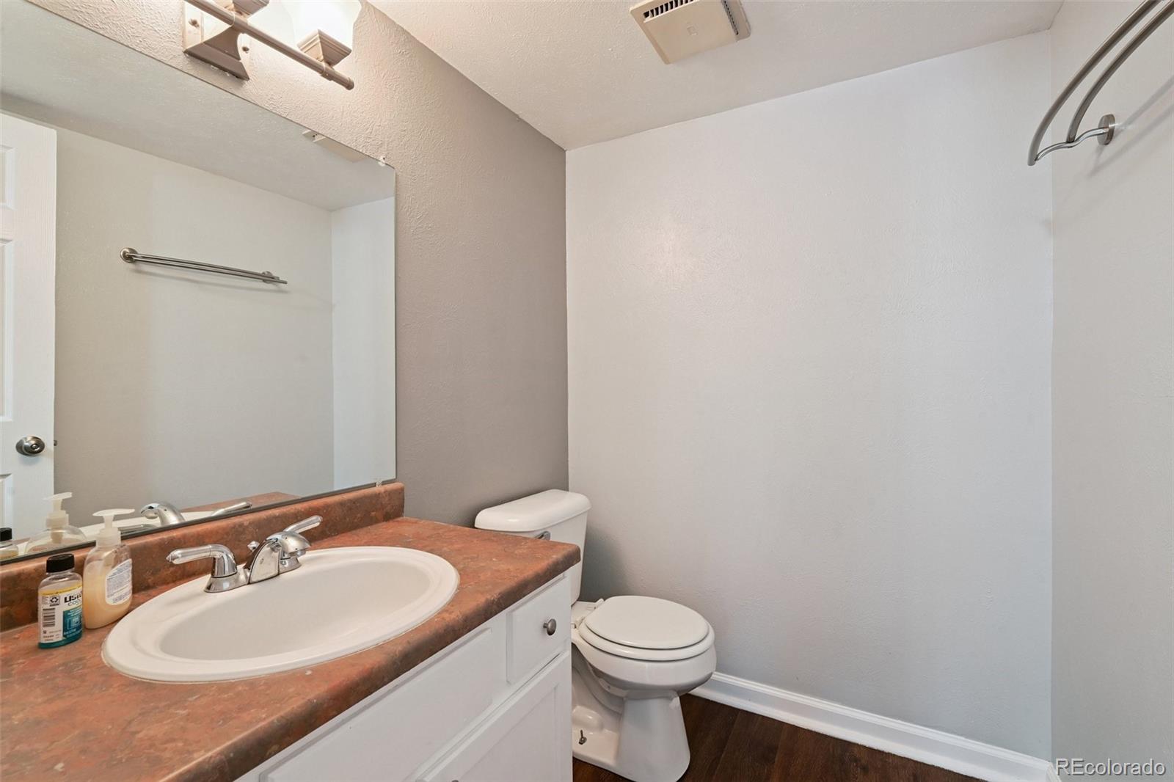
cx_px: 587
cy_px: 391
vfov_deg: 75.5
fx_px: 505
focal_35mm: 16
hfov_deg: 98.6
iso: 400
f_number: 10
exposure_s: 1/2
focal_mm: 15.5
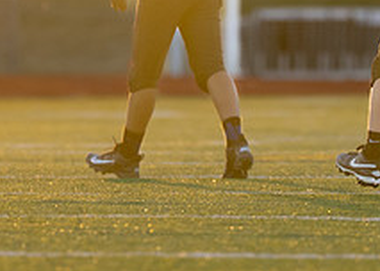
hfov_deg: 1.9
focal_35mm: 1051
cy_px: -103
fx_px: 11339
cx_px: 335
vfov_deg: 1.4
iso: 640
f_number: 2.8
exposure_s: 1/1250
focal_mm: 200
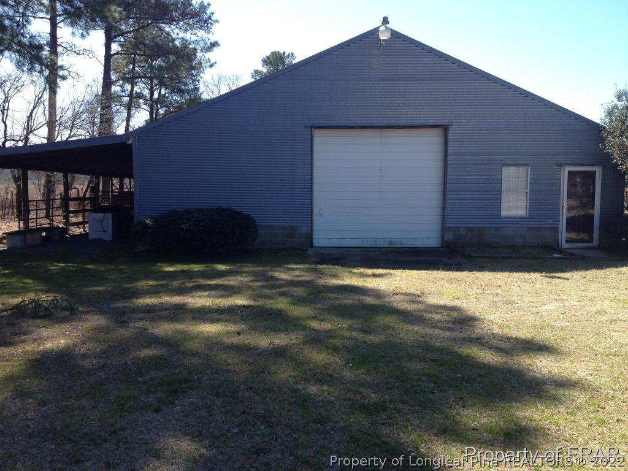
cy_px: 236
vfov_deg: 40.7
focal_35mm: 35
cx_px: 314
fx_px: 635
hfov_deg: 52.6
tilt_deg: -5.3
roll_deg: -2.4
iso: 50
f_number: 2.4
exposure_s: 1/649
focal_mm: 4.28
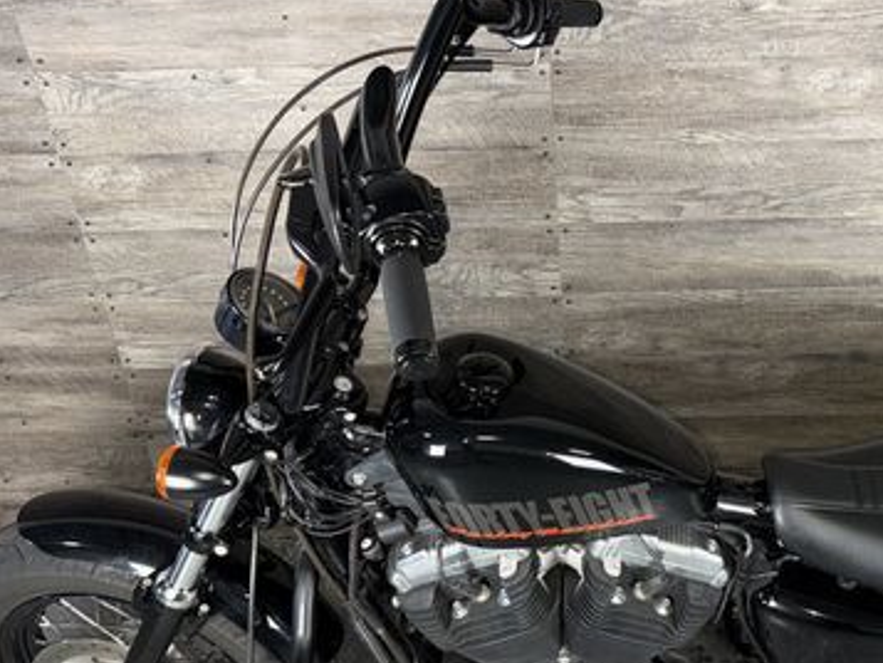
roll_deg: +1.9
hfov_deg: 42.9
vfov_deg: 33.3
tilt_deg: -33.1
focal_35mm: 43
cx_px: 626
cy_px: 445
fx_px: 1097
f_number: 1.78
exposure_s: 1/26
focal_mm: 6.76
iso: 80
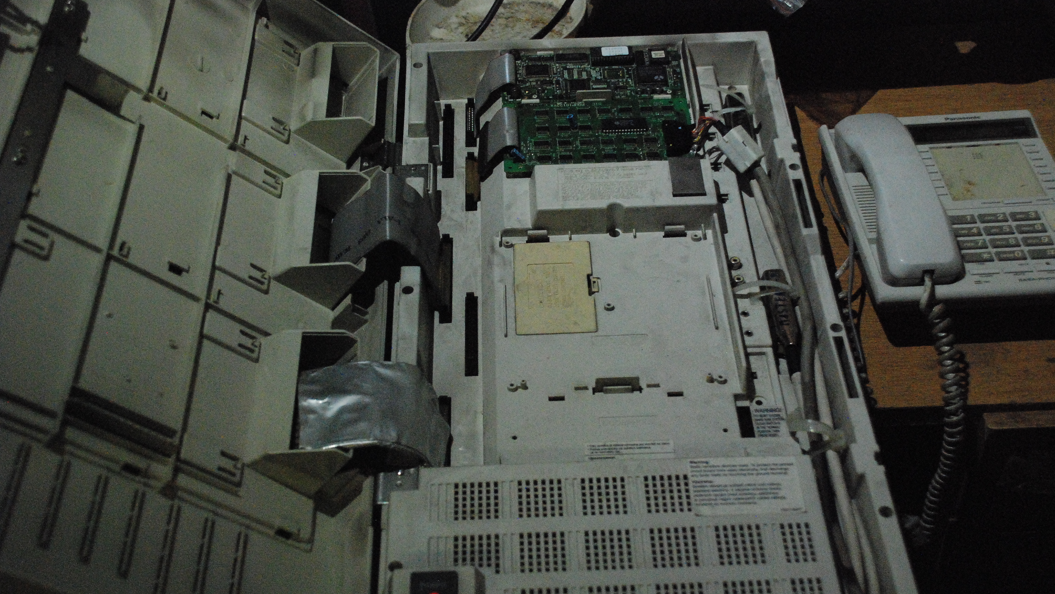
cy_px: 351
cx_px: 535
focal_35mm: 50
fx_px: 1386
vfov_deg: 24.1
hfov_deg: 41.7
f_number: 4.2
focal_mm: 31
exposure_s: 1/200
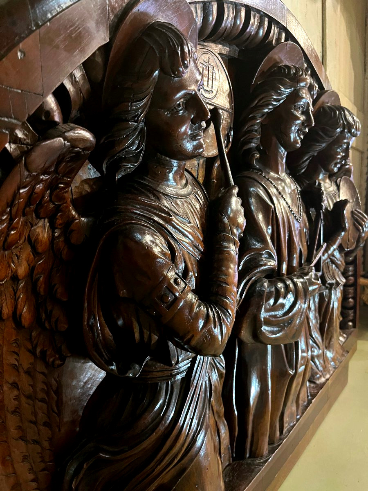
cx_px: 184
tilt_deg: -7.7
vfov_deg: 67.3
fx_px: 369
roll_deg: +1.6
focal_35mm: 26
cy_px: 246
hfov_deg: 53.1
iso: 500
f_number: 1.6
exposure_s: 1/25
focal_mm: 5.1
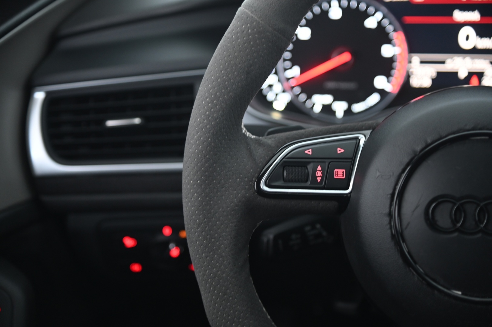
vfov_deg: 16.6
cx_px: 246
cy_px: 164
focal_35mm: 82
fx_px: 1120
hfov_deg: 24.8
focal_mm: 82
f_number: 4
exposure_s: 1/13
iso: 2000
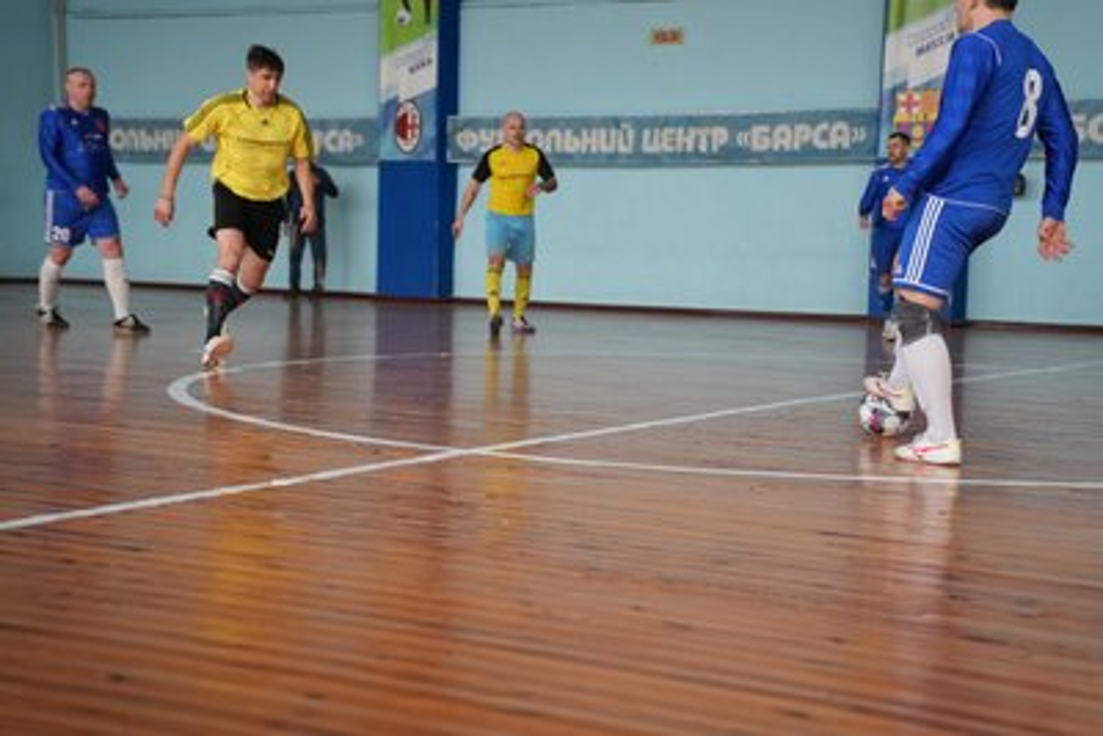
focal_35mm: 63
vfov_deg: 21.6
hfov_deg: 31.9
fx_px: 1931
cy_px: 368
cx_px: 552
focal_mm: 63
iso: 800
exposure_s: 1/200
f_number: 2.8
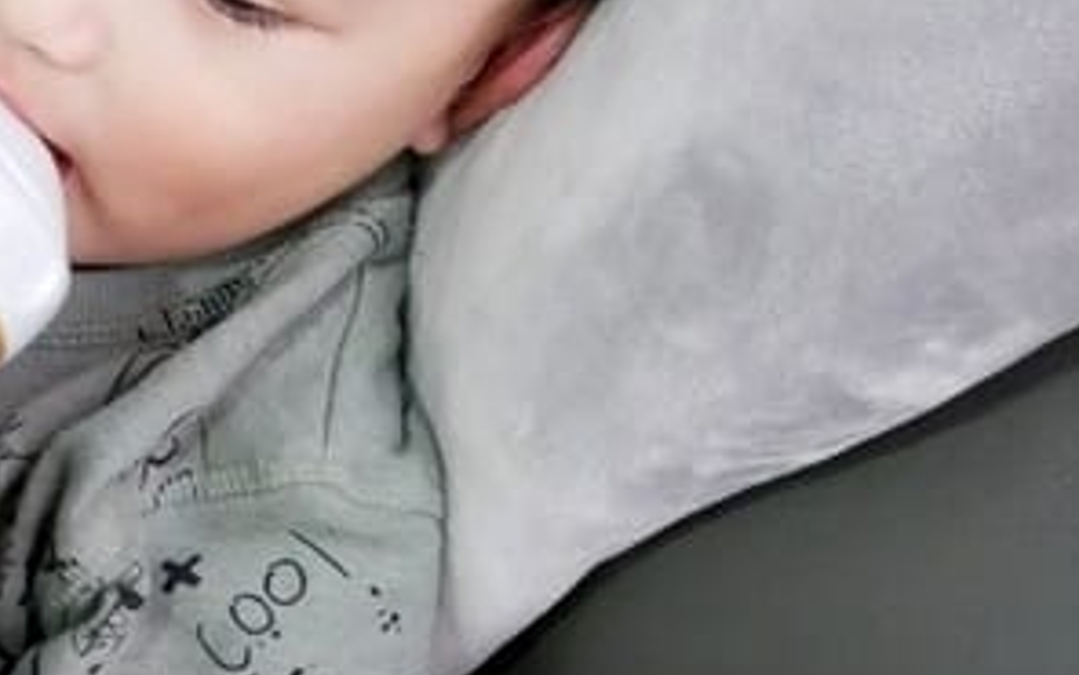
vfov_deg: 15.2
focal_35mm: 86
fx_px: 2529
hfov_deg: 20.0
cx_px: -634
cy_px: 339
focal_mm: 12
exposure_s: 1/30
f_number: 3.5
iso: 3200
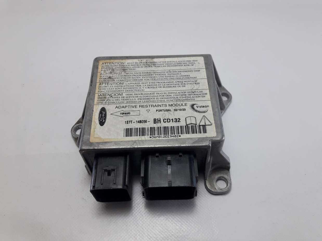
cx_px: 161
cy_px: 120
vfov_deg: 49.7
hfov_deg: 63.5
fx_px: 260
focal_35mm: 28
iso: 64
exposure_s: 1/100
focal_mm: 3.7
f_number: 1.9
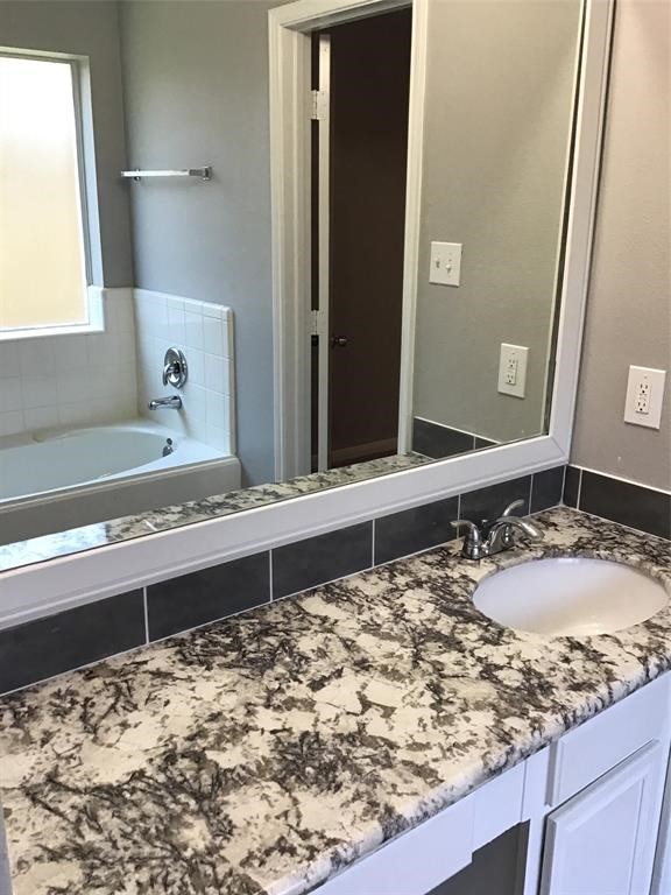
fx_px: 801
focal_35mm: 31
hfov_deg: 45.4
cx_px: 336
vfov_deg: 58.4
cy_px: 448
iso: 32
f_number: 2.4
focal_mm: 3.3
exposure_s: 1/30
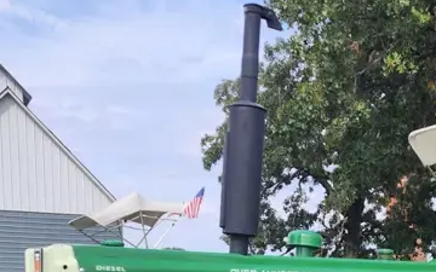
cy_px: 394
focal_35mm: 65
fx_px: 772
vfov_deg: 18.1
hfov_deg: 31.0
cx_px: 327
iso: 12
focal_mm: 6.4
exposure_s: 1/661
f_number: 1.8
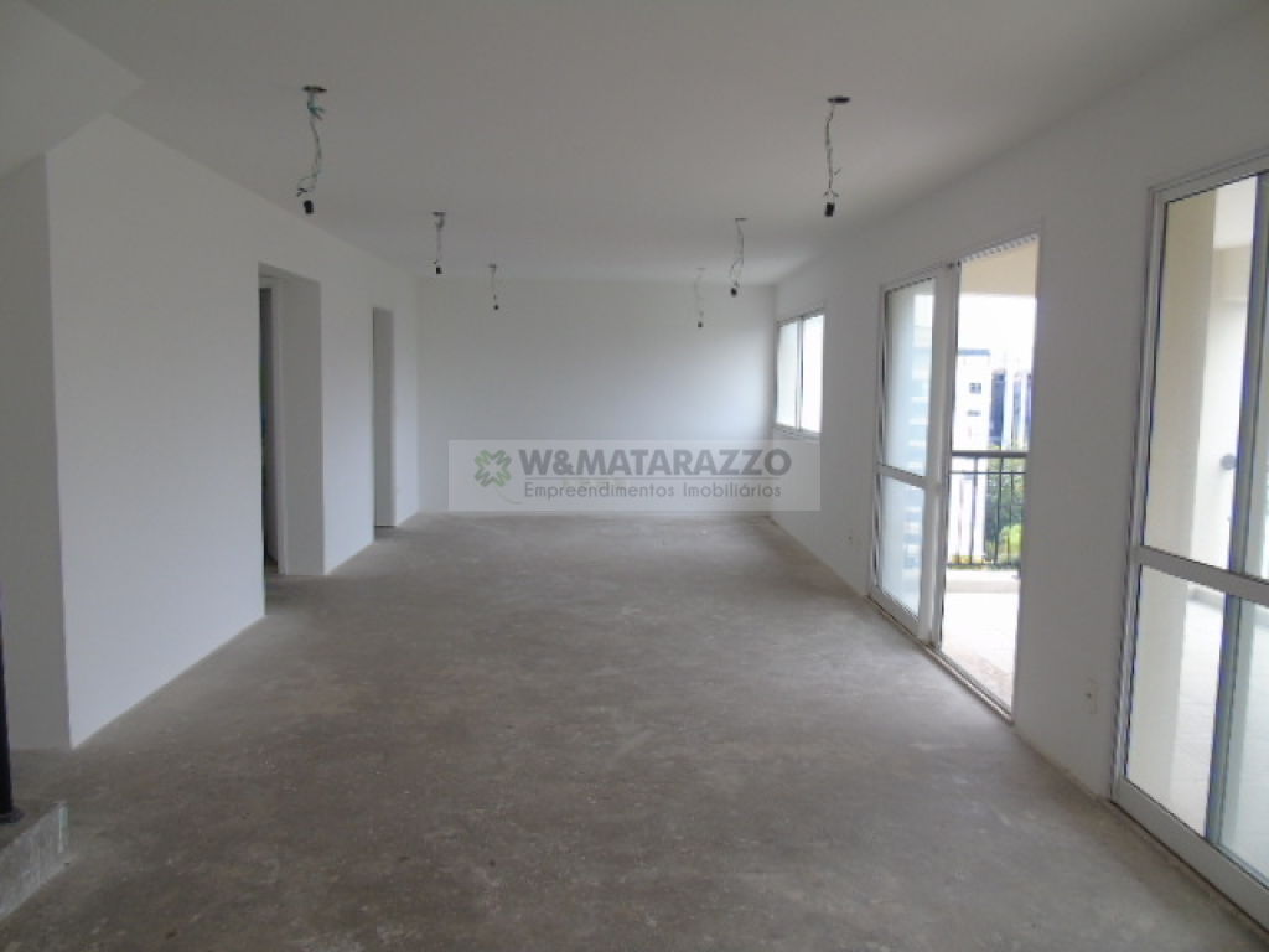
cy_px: 476
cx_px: 634
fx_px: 916
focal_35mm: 25
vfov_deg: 54.9
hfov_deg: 69.4
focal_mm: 4.4
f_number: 3.4
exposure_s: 1/60
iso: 80
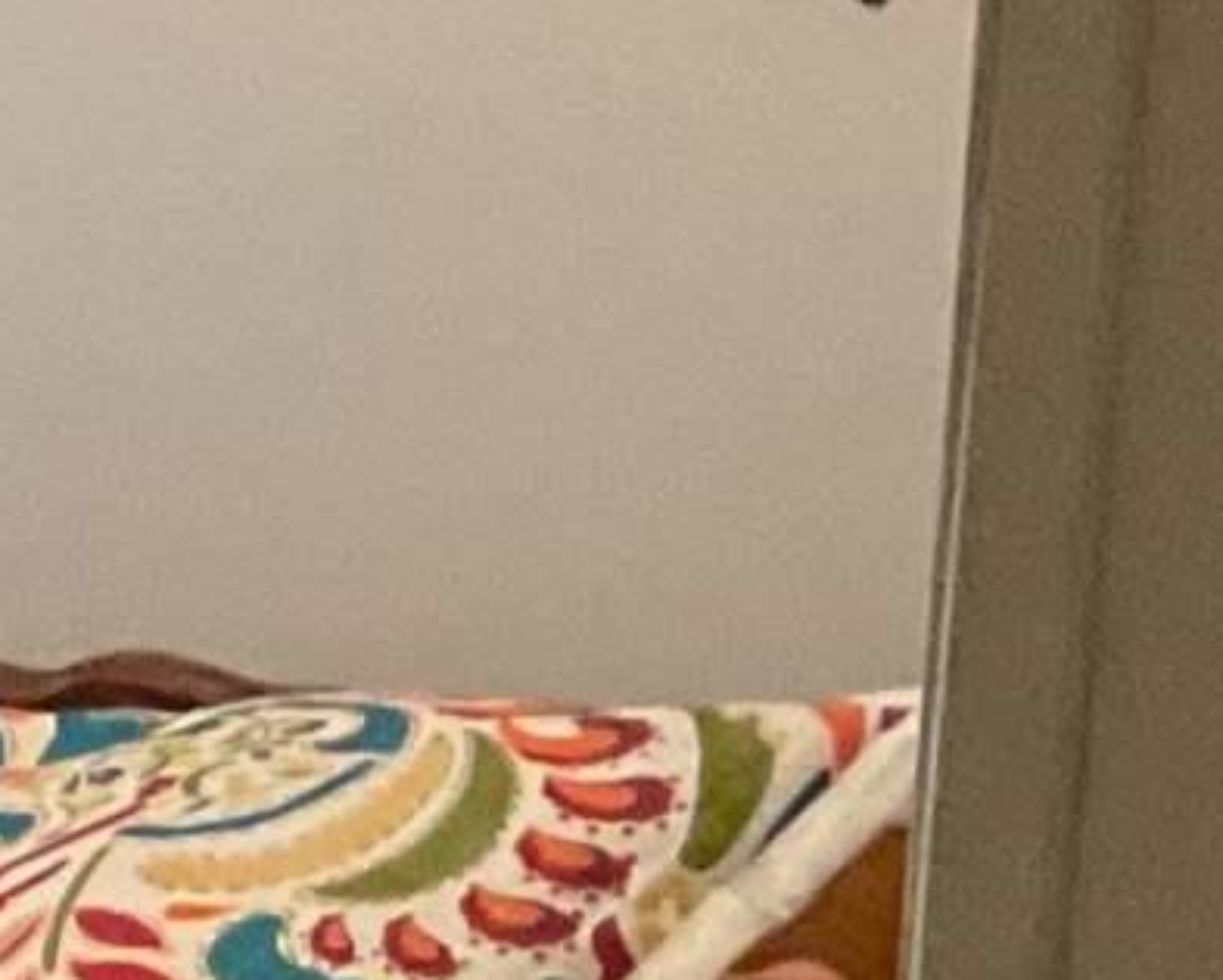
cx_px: -3296
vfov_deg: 6.8
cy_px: 1935
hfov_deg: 7.1
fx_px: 8005
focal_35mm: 221
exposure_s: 1/60
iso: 160
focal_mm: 3
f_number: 1.8
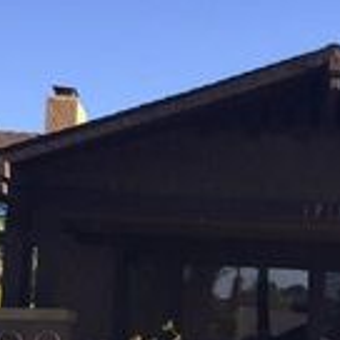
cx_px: 365
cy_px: 379
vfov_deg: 17.8
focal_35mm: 94
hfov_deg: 17.9
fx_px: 1045
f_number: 2.2
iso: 32
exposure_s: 1/648
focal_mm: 4.15
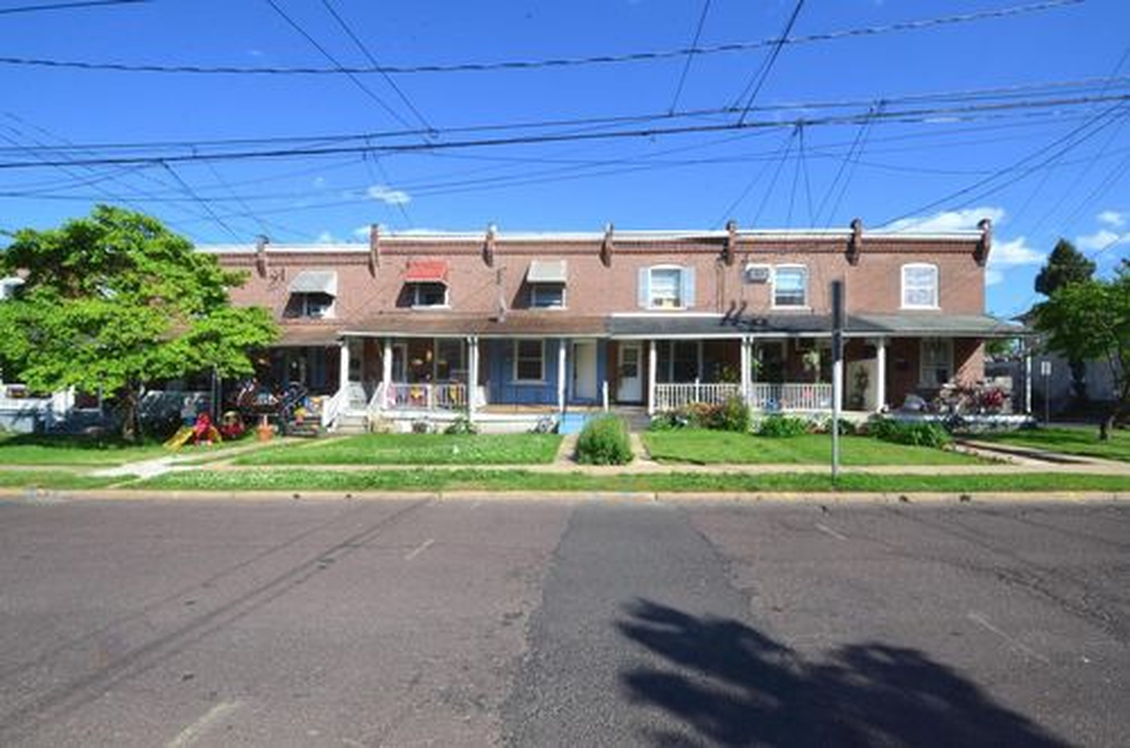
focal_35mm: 15
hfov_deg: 100.5
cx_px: 565
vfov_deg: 77.1
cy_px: 374
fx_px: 470
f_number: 22
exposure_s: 1/80
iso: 320
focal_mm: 10
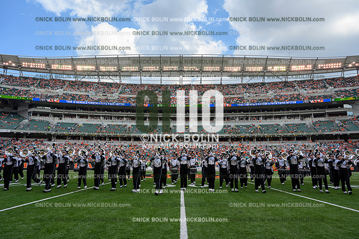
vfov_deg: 53.2
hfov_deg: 73.7
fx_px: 239
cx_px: 180
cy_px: 120
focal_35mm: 24
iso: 80
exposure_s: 1/125
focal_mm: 24
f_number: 7.1
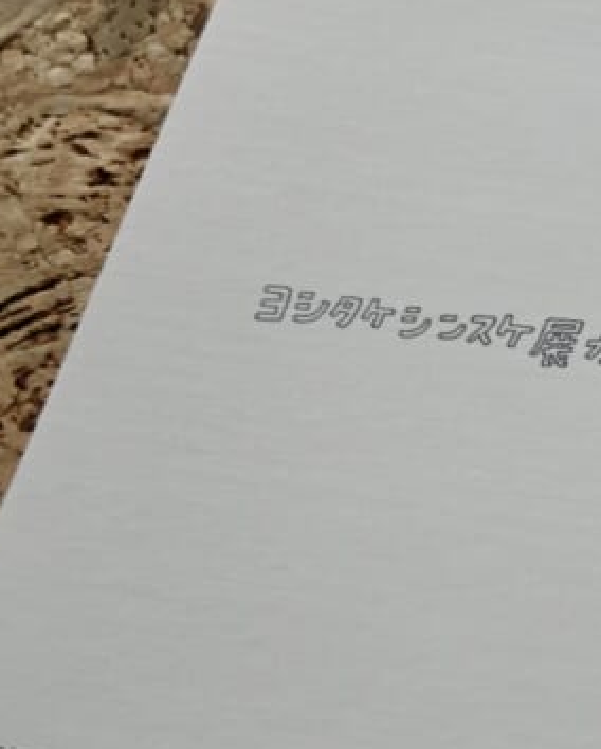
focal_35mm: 99
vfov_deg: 19.2
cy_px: 562
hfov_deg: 14.3
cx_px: 957
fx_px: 2205
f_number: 4.5
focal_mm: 25
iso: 200
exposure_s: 1/250
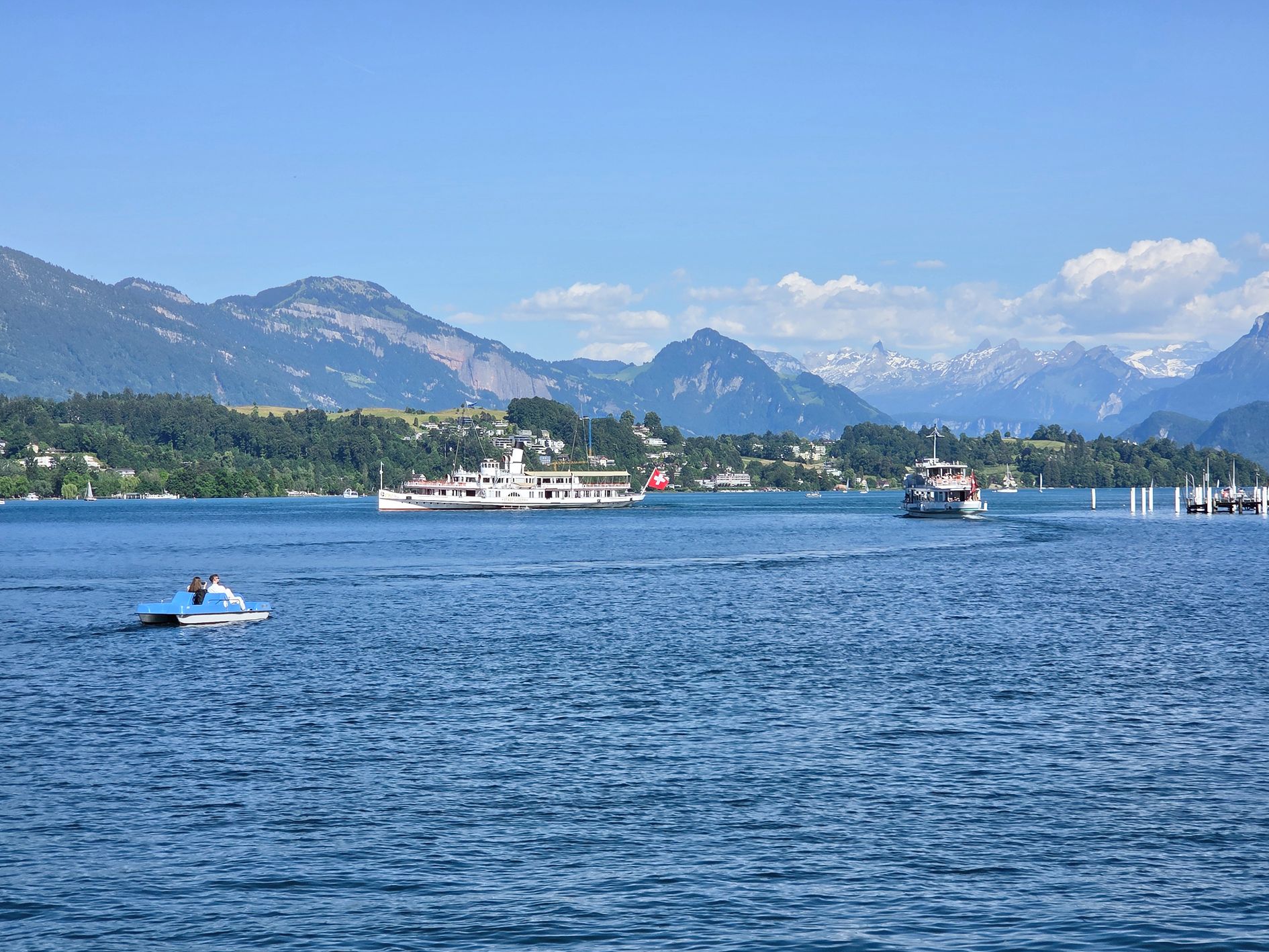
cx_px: 628
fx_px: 2676
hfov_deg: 26.7
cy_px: 492
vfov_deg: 20.2
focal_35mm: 73
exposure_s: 1/1619
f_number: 2.4
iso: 25
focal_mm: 7
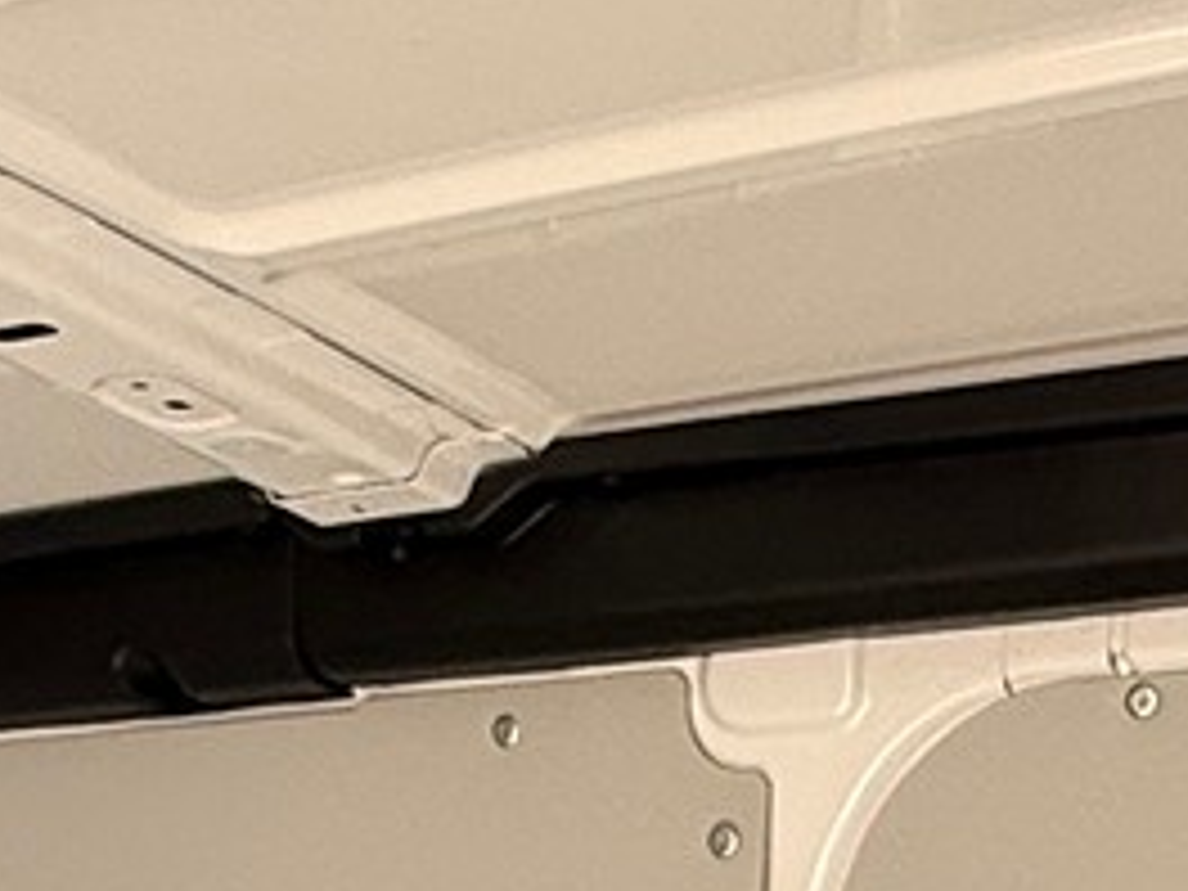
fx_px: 3501
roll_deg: -2.9
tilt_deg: -6.9
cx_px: 108
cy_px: 1908
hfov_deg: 18.9
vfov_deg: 12.4
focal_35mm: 102
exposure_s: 1/148
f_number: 2.2
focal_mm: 2.22
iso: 50
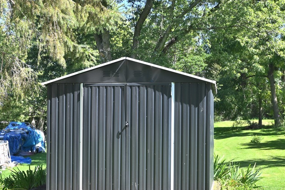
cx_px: 164
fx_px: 412
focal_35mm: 52
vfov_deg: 25.9
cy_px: 122
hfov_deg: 38.1
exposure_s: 1/250
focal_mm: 24.5
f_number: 5.6
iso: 125
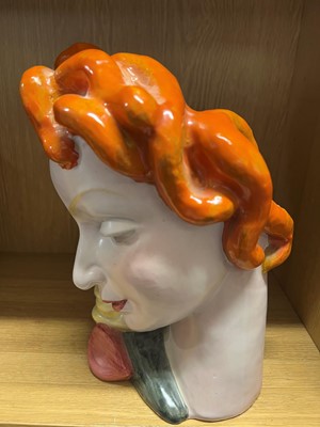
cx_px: 160
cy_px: 214
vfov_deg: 67.3
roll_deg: -1.8
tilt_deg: -20.4
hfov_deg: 53.1
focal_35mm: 26
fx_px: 320
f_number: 1.5
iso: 200
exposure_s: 1/50
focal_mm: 5.7
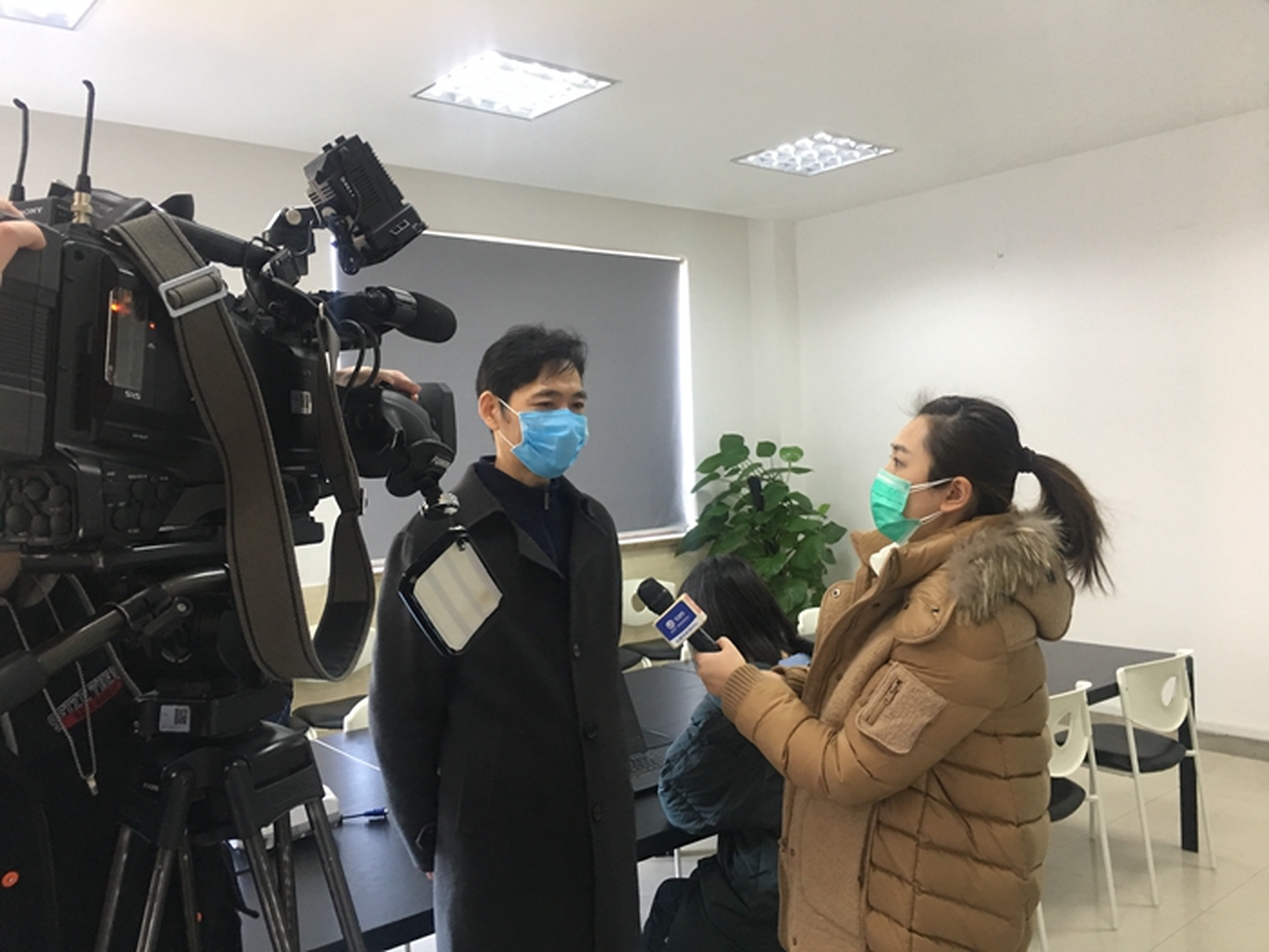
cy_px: 476
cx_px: 634
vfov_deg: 48.2
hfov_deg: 61.7
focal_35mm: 29
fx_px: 1063
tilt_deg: -1.1
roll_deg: +3.1
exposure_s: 1/17
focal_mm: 4.15
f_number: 2.2
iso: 80
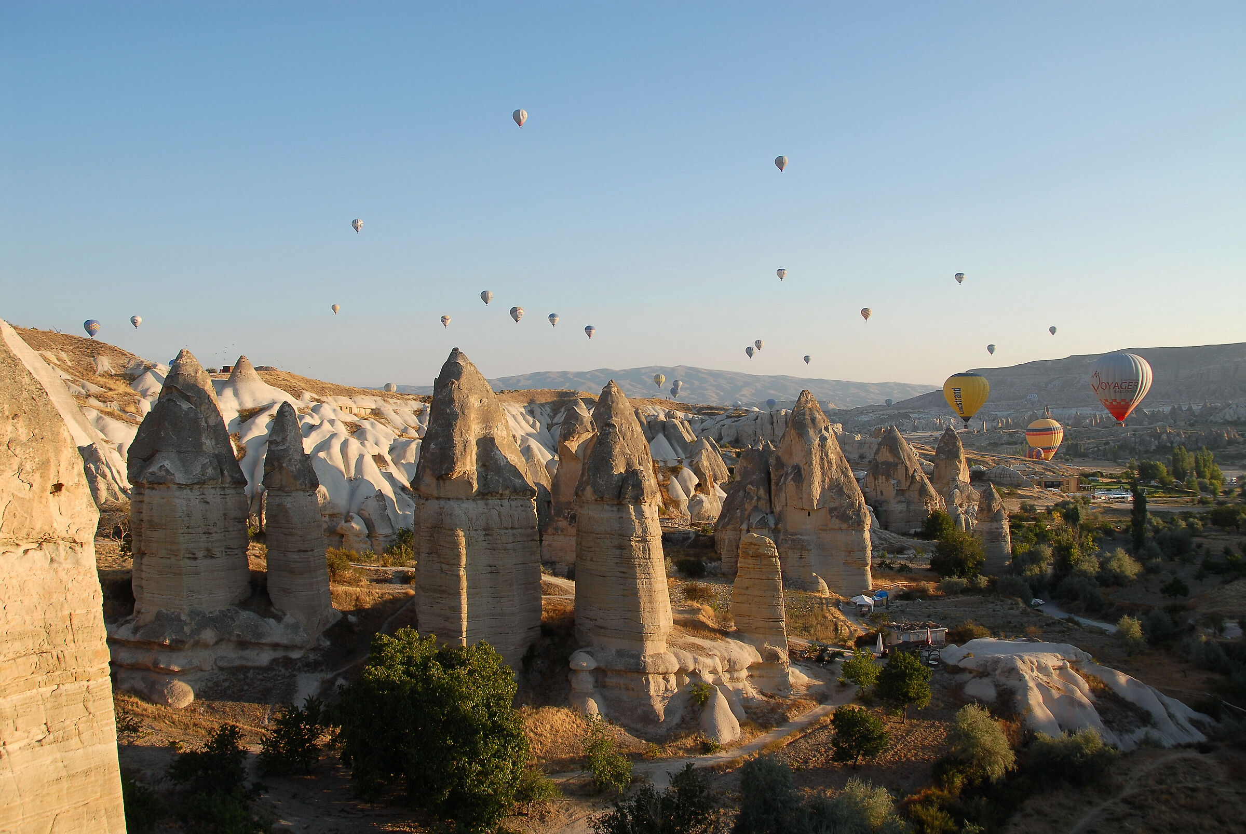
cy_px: 417
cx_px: 623
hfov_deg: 61.9
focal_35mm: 30
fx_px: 1040
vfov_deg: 43.7
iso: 100
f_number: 5.6
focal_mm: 20
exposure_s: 1/250
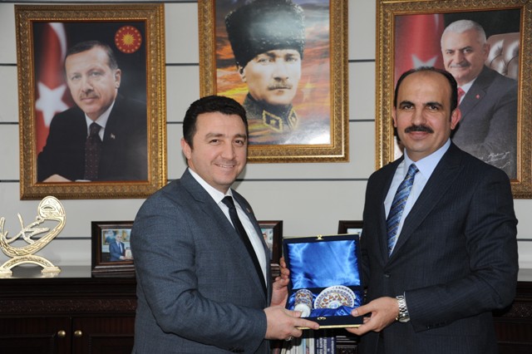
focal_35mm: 52
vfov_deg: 26.0
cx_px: 266
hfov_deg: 38.2
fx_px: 768
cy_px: 177
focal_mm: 52
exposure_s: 1/60
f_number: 4.5
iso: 320
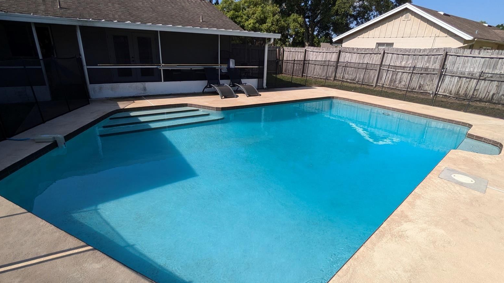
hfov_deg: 92.7
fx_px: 241
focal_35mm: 18
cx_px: 254
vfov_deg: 61.0
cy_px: 140
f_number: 2.2
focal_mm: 2.35
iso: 50
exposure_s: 1/1862
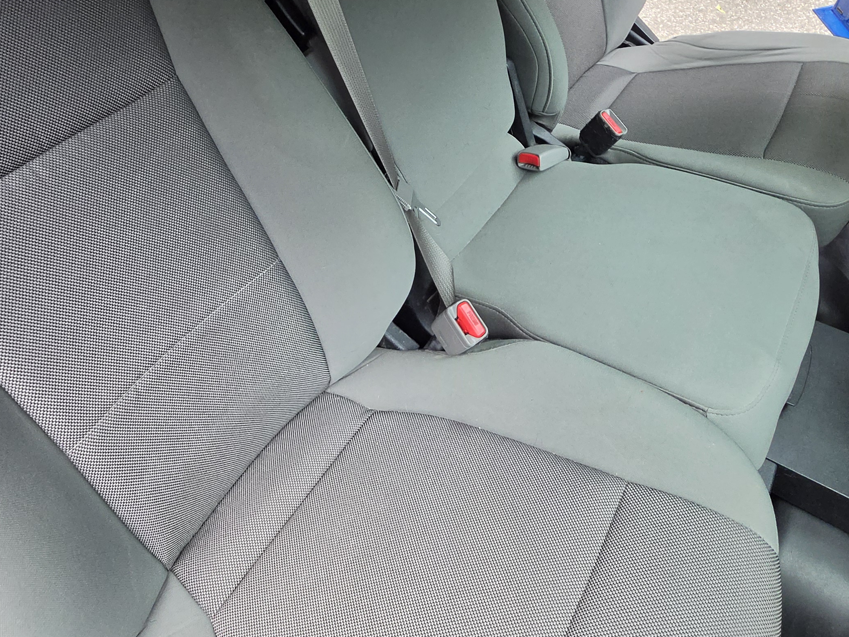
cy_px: 150
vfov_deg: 52.2
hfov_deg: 69.3
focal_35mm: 25
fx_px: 613
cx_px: 400
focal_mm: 2.2
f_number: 2.2
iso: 400
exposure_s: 1/120
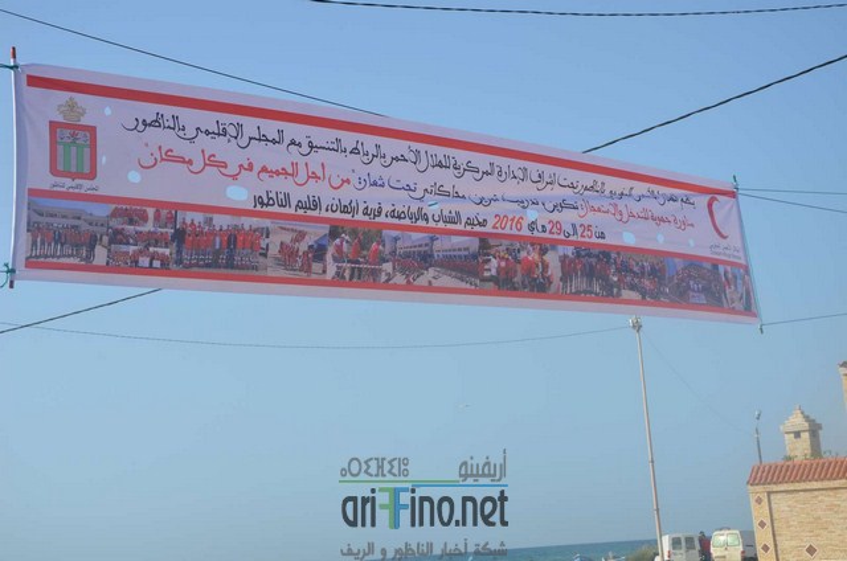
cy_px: 280
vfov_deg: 18.8
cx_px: 424
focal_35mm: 72
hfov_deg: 28.1
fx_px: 1691
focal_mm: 48
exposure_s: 1/250
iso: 100
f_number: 8
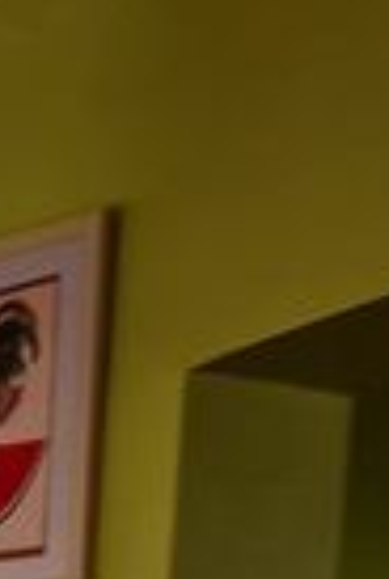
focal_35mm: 126
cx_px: -770
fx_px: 2032
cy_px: 938
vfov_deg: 14.8
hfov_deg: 8.9
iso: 160
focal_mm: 5.4
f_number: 1.8
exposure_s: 1/100
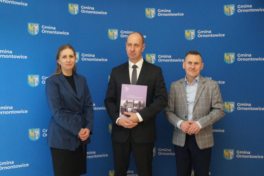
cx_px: 132
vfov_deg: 31.8
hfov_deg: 46.4
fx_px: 308
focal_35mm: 42
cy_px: 88
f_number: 4.5
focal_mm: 28
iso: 3200
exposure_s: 1/125
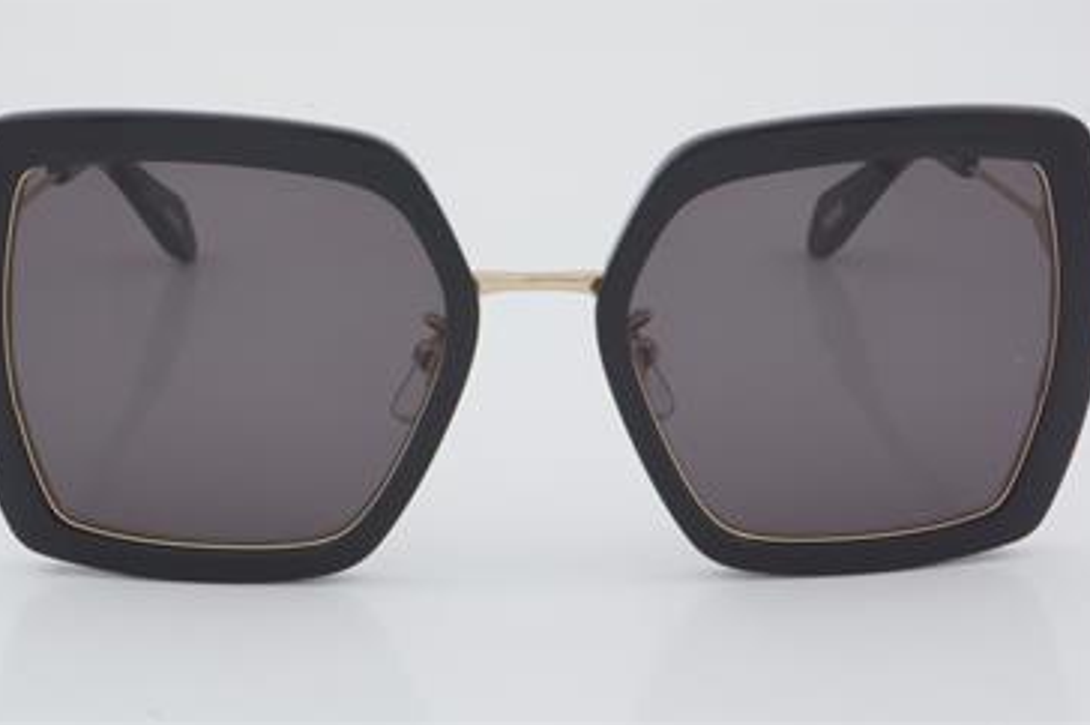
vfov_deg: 15.1
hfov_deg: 22.5
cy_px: 330
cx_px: 530
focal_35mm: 91
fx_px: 2739
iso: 100
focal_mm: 55
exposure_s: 1/3
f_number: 32
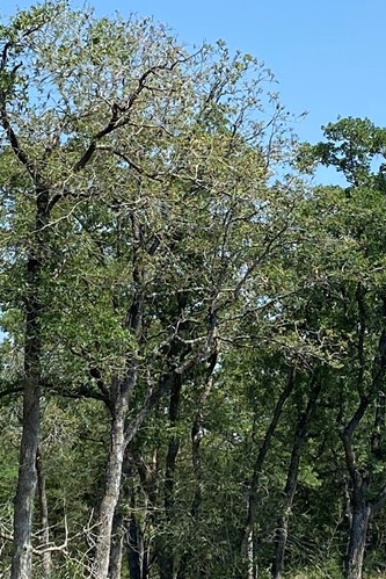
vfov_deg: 18.4
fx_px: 1784
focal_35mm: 111
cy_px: 280
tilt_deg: +7.0
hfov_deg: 12.3
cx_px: 329
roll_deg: -0.5
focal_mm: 4.25
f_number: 1.8
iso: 32
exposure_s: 1/2268
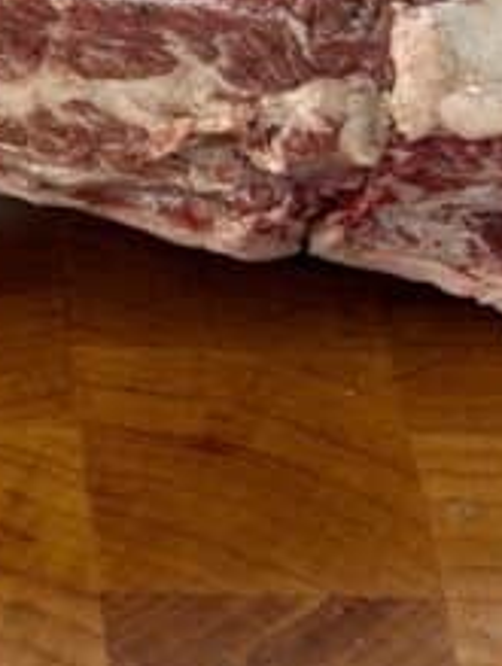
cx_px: -386
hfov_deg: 6.5
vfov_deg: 8.5
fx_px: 4319
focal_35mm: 224
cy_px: -480
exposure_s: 1/422
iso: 80
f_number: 1.78
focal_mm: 6.76
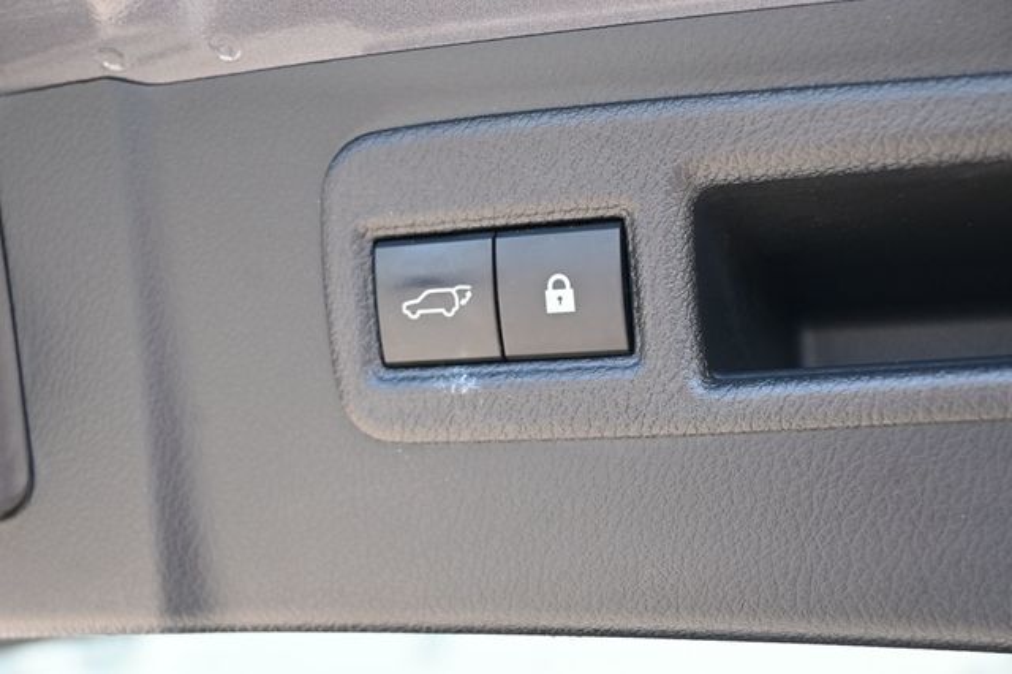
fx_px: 1433
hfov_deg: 38.9
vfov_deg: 26.5
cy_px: 337
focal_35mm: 51
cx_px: 506
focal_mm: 34
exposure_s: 1/125
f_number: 5
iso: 1000
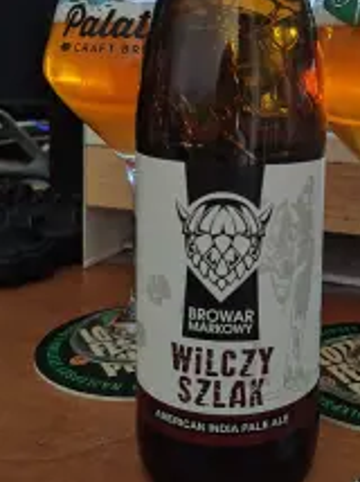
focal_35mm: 43
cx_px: 274
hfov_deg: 32.8
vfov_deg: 42.8
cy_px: 131
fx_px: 597
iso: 188
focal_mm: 5.56
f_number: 1.88
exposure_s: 1/15.2
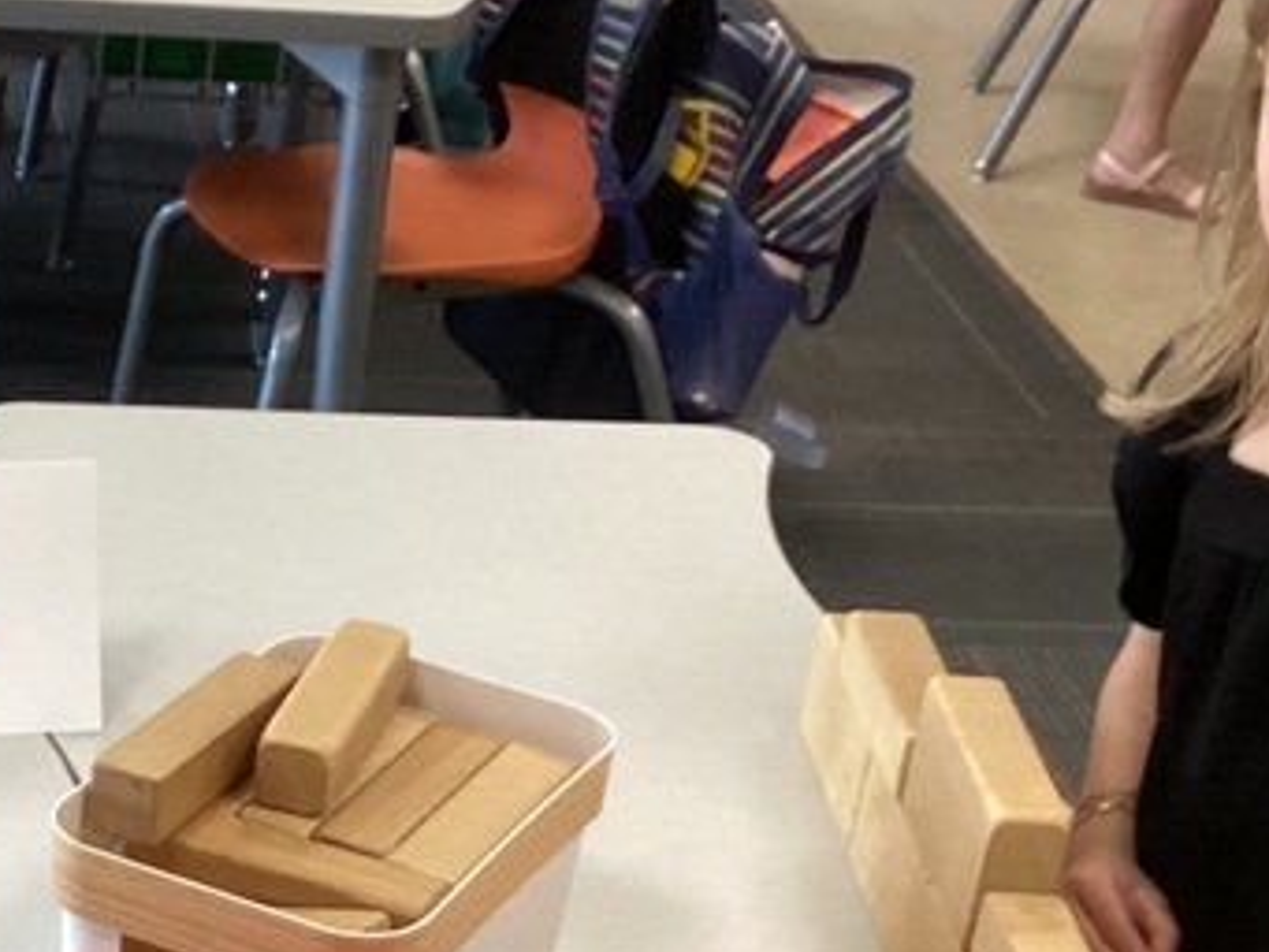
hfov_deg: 20.3
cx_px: -52
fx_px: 3411
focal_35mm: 93
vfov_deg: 15.8
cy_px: 796
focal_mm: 3.3
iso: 320
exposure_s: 1/30
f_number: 2.4
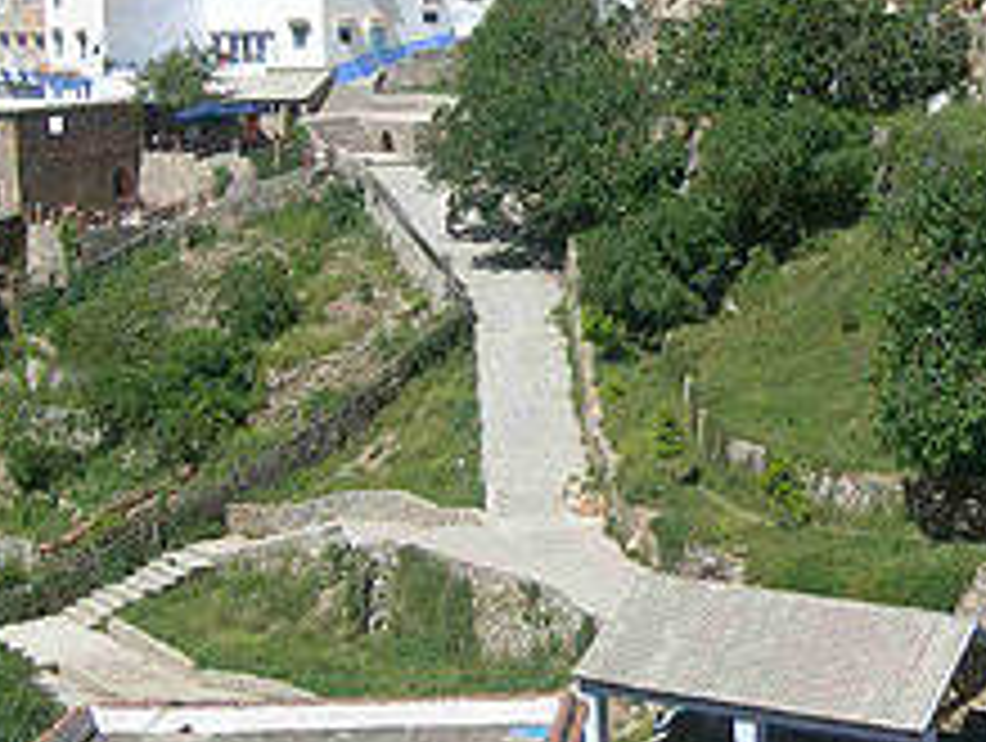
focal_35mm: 78
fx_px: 2225
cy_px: 351
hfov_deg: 24.4
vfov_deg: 19.0
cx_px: 837
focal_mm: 7.8
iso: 50
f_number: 4.8
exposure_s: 1/505
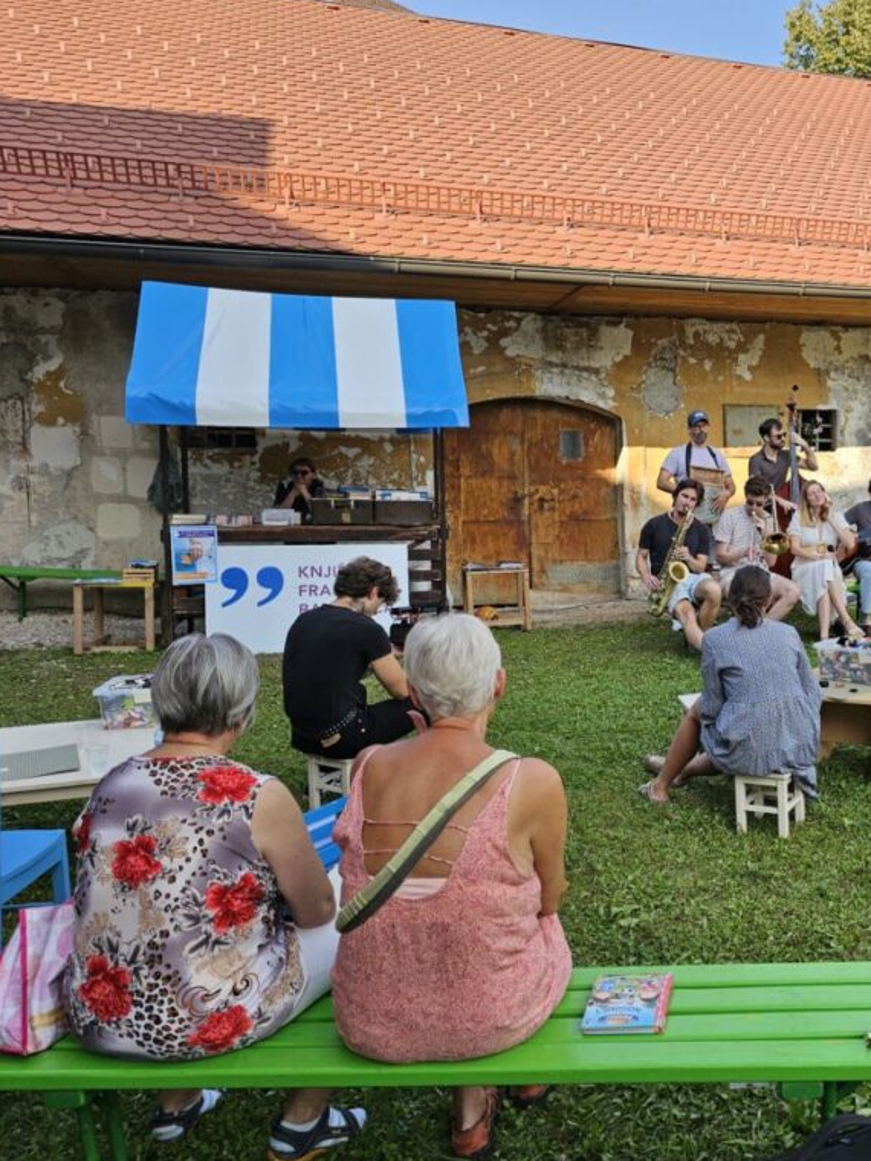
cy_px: 580
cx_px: 730
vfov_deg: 58.4
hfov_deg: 42.8
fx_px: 1040
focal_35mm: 31
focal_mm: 6.3
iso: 10
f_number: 1.7
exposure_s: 1/289
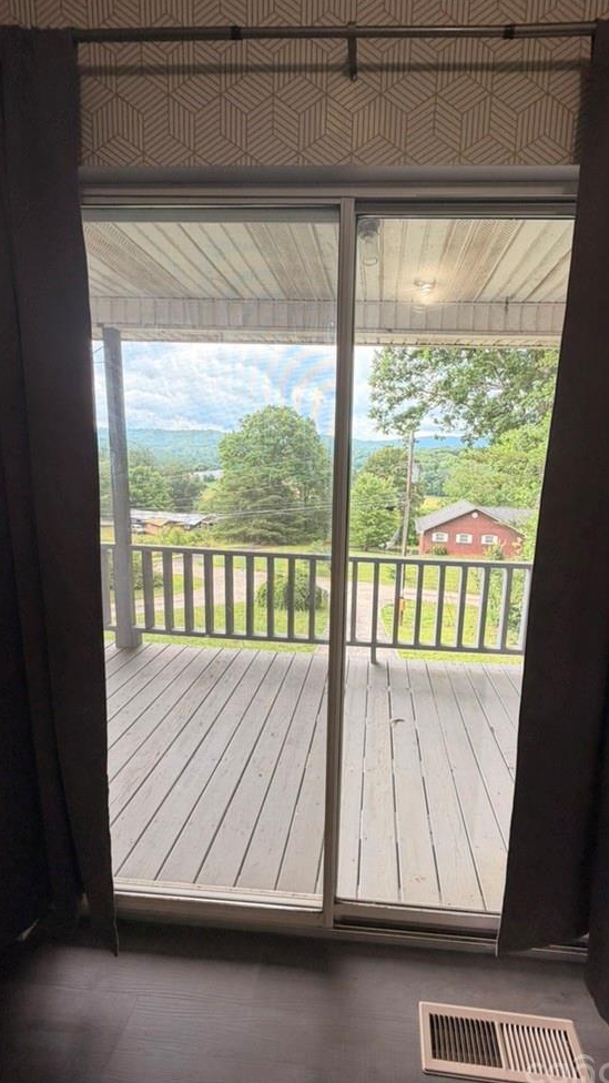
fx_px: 459
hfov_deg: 66.7
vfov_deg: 99.4
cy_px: 537
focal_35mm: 16
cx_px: 349
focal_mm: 2.22
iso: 64
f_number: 2.2
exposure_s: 1/121
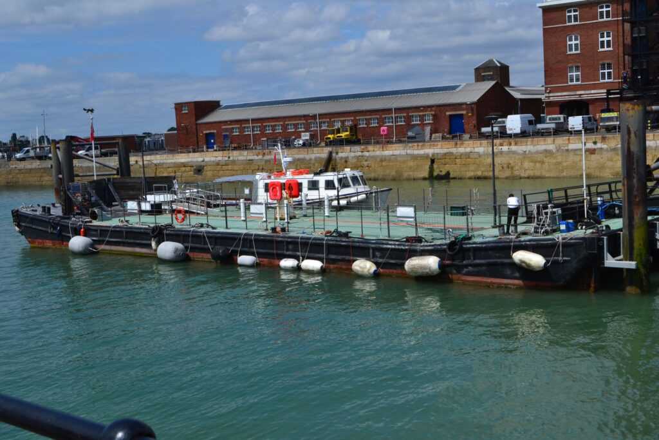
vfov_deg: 28.1
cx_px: 330
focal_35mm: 48
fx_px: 879
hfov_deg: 41.1
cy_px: 220
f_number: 11
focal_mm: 32
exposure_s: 1/500
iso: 280
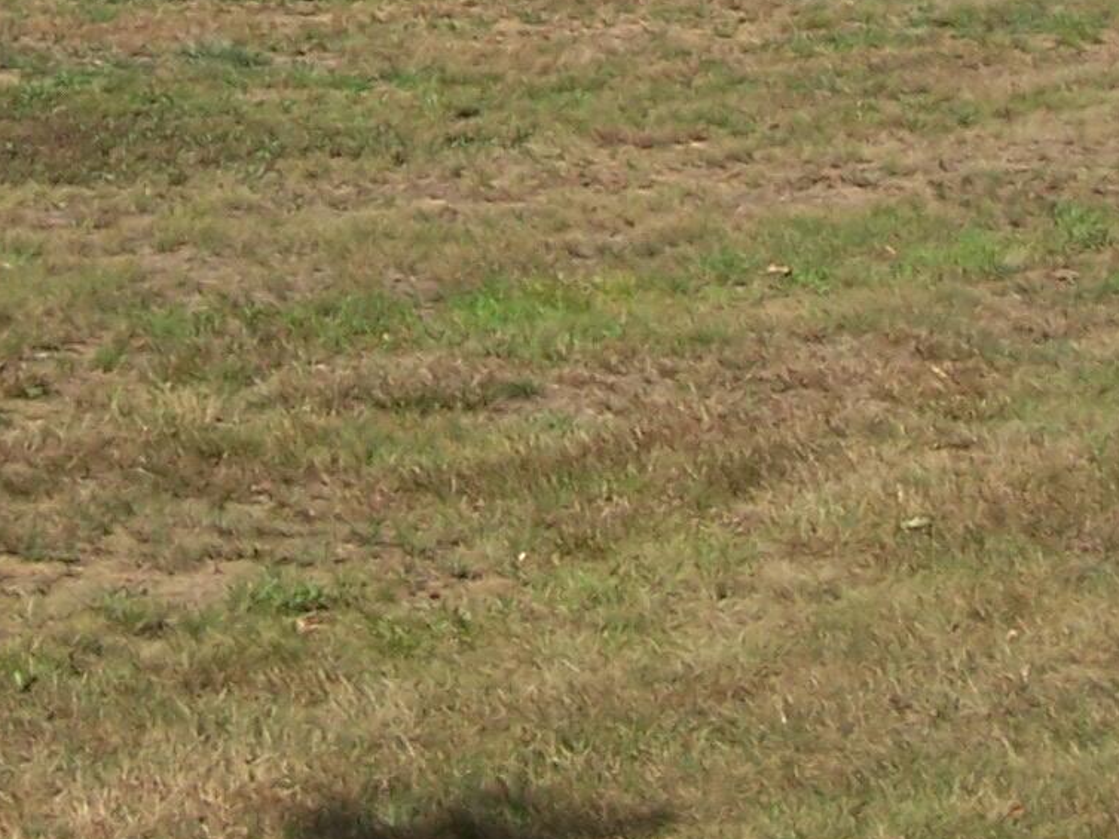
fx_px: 4203
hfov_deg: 15.1
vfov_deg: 10.9
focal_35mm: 130
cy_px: -486
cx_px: 187
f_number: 4
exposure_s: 1/1000
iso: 80
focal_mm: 6.3
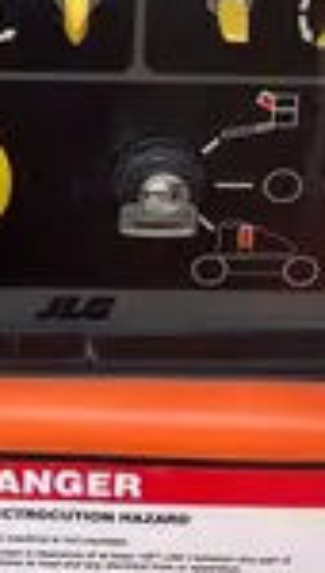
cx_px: 65
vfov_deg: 14.7
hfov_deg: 8.8
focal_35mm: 138
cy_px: -231
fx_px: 2102
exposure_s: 1/373
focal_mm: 5.1
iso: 50
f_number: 1.6
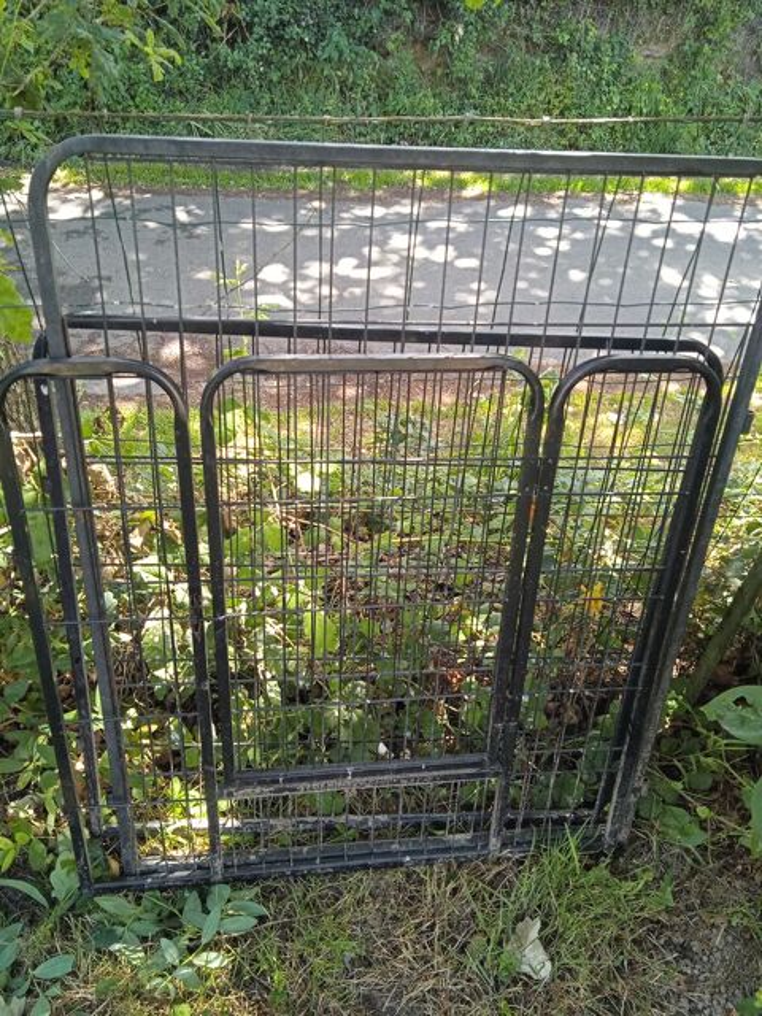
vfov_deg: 63.4
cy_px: 508
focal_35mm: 28
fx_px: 822
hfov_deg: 49.7
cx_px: 381
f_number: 2.2
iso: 228
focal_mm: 3.43
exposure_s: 1/50
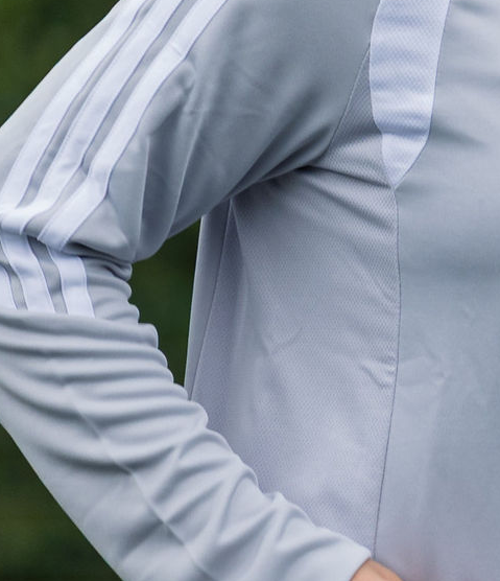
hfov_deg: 1.3
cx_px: 788
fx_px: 22820
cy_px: 52
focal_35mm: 1289
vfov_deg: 1.5
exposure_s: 1/800
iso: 140
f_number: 2.8
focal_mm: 180
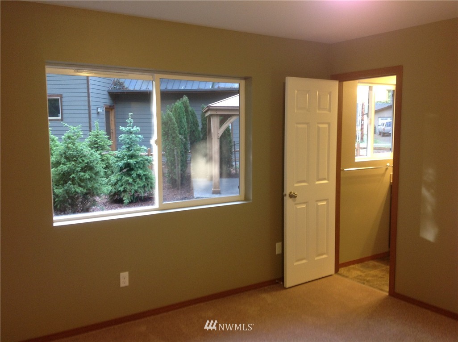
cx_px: 229
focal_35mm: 35
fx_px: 462
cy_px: 171
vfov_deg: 40.6
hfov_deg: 52.7
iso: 100
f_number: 2.4
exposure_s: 1/15
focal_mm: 4.28
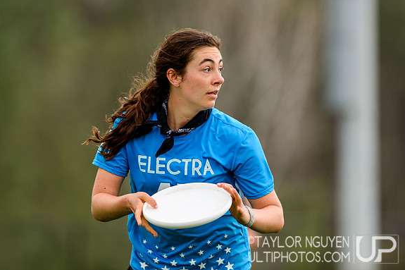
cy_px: 117
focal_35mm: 348
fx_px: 3914
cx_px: 201
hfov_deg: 5.9
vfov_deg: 3.9
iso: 360
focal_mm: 300
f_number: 3.2
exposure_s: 1/1600
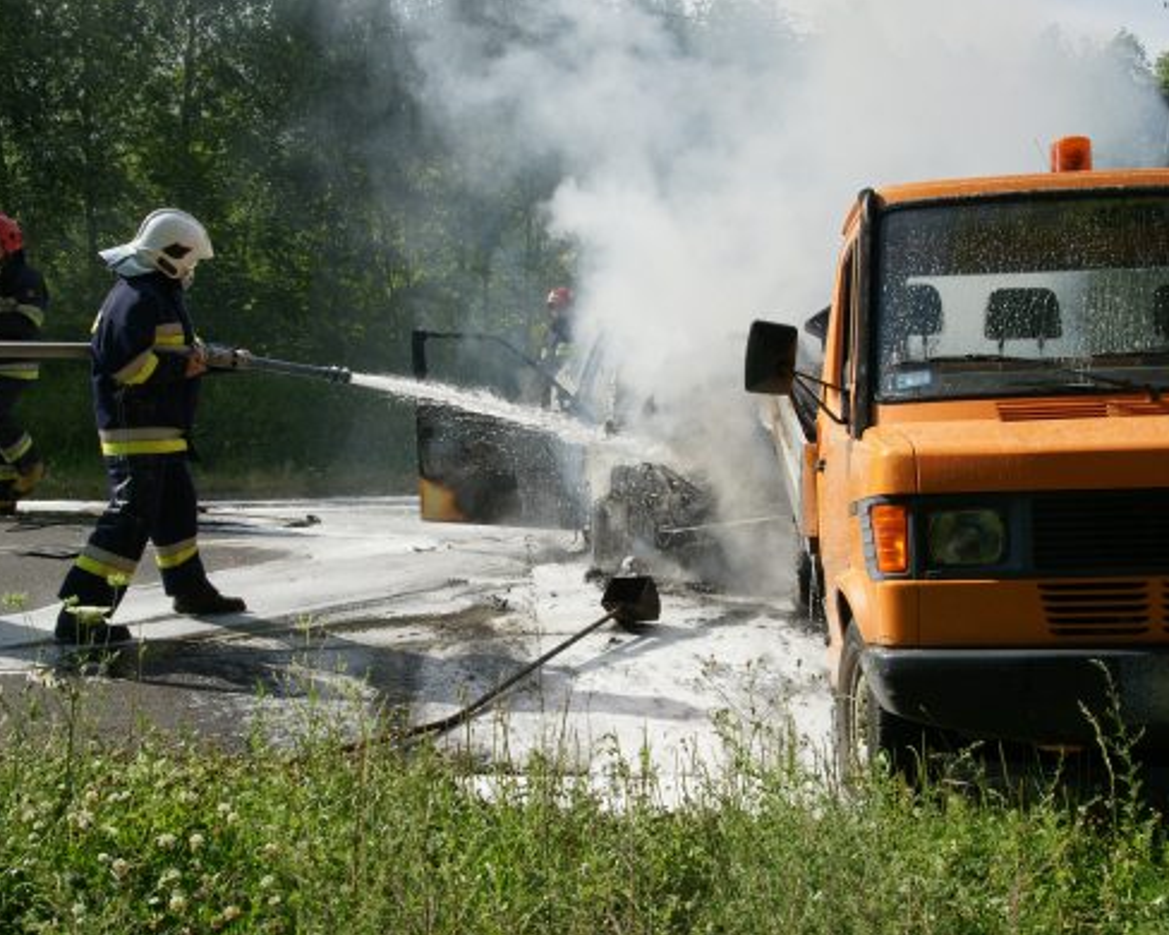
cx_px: 625
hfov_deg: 41.1
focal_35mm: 45
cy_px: 459
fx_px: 1556
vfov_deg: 33.4
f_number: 9
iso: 400
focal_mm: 26
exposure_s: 1/1250
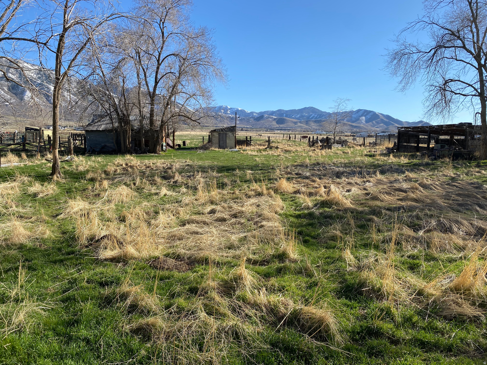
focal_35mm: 26
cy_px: 182
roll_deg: -0.1
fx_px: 366
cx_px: 244
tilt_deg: -5.3
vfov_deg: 53.1
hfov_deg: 67.3
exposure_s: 1/2105
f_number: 1.8
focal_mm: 4.25
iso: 32
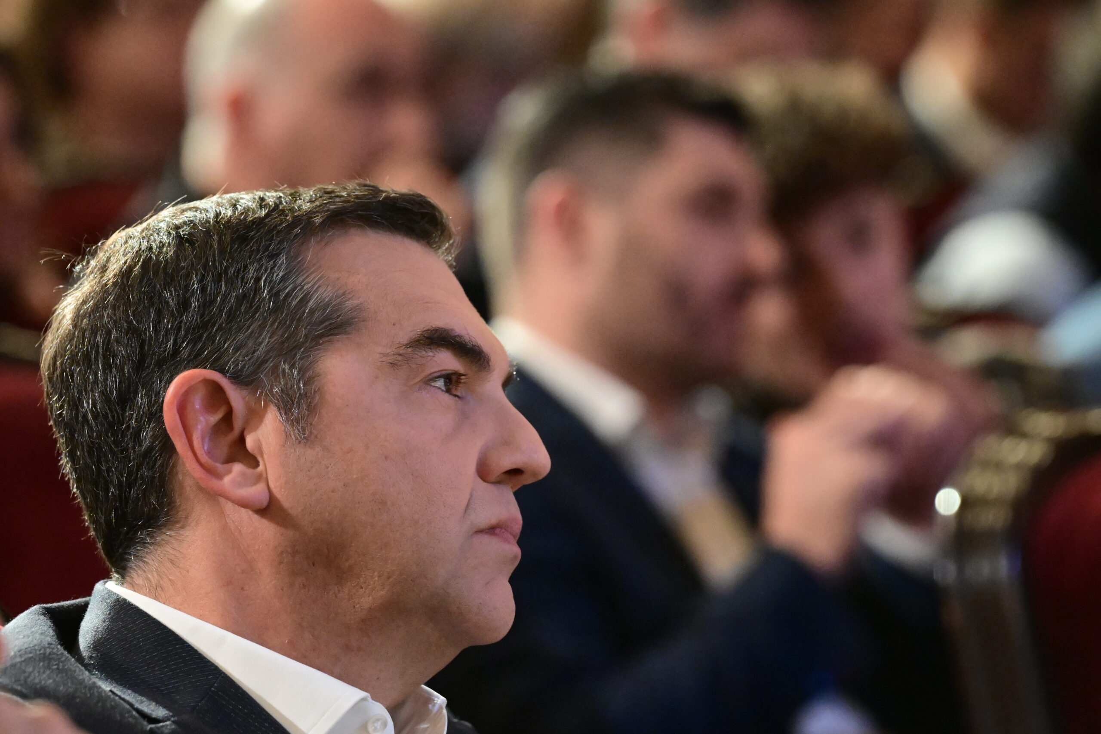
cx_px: 550
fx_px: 9175
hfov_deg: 6.9
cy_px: 367
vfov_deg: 4.6
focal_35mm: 300
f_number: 4
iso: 8000
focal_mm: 200
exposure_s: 1/125
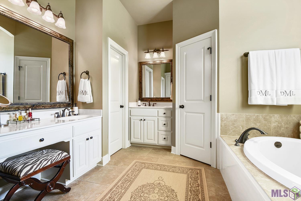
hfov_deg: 96.7
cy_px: 100
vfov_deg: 73.7
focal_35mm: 16
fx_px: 134
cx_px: 150
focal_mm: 16
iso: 200
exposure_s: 1.6
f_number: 14
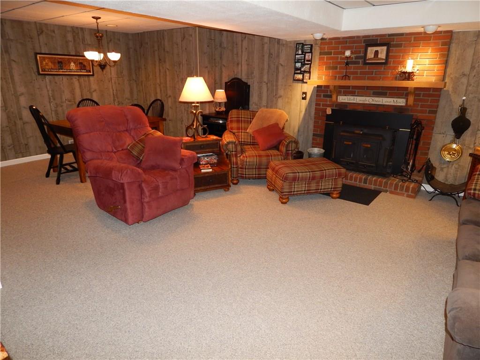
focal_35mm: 23
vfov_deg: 58.9
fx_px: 319
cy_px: 180
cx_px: 240
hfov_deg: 73.9
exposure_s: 1/30
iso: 200
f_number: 3
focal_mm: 4
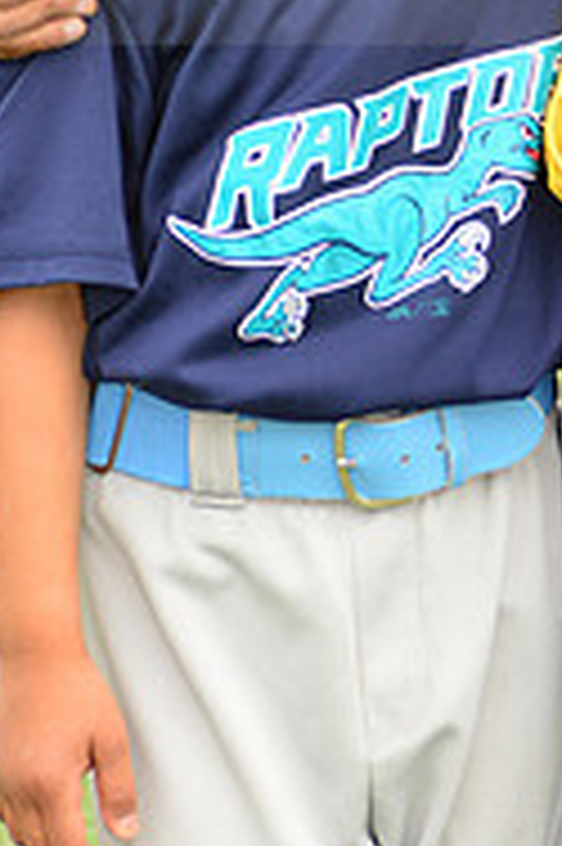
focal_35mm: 525
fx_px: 12315
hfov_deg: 2.6
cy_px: -99
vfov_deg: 3.9
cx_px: 483
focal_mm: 170
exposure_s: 1/200
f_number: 8
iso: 250
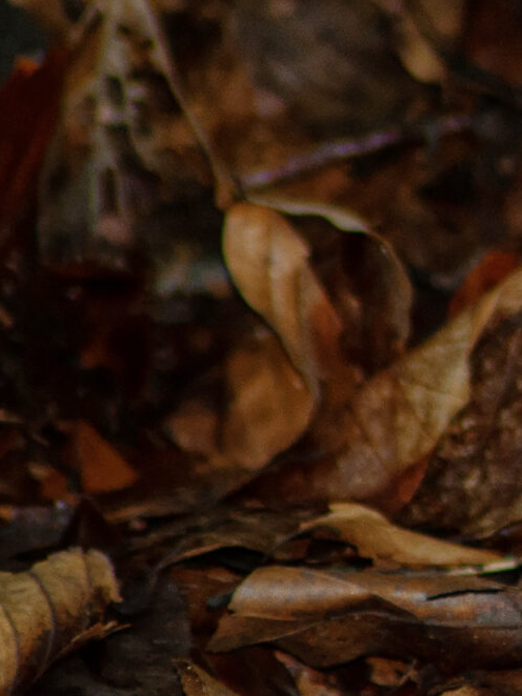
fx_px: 33720
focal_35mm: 1676
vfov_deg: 1.2
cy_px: 301
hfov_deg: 0.9
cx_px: 1194
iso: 200
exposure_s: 1/60
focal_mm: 300
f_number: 5.6
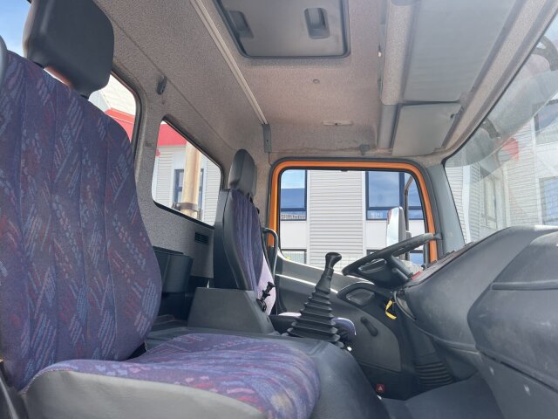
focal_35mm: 26
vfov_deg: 53.1
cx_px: 279
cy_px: 210
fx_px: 419
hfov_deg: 67.3
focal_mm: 5.7
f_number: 1.5
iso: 50
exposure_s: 1/887
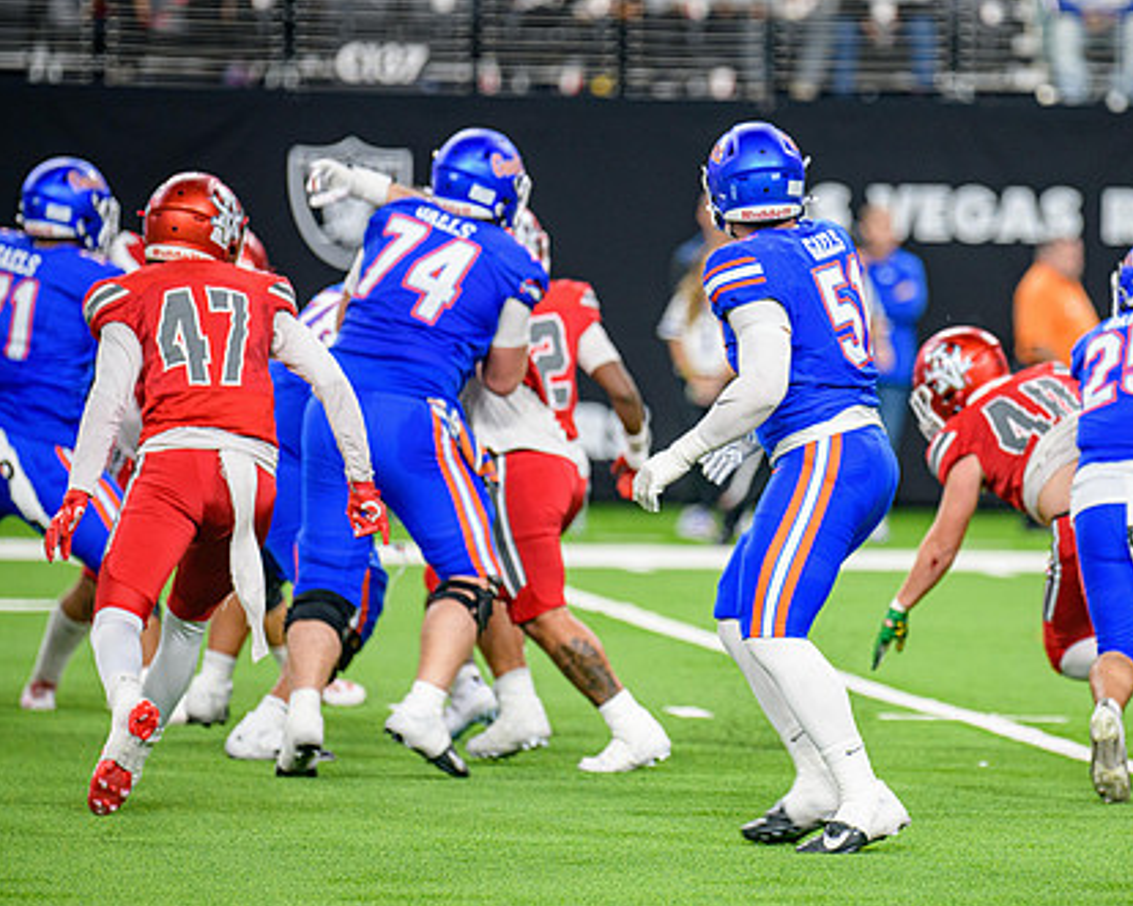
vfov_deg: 4.9
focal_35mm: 316
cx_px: 785
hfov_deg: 6.1
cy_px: 483
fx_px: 10594
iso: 1000
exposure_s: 1/400
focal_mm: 240
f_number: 2.8
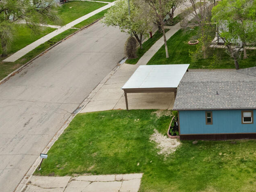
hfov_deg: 27.3
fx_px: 481
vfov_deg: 22.1
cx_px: 284
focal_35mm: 65
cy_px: 21
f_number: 6.3
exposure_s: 1/500
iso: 200
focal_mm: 12.29
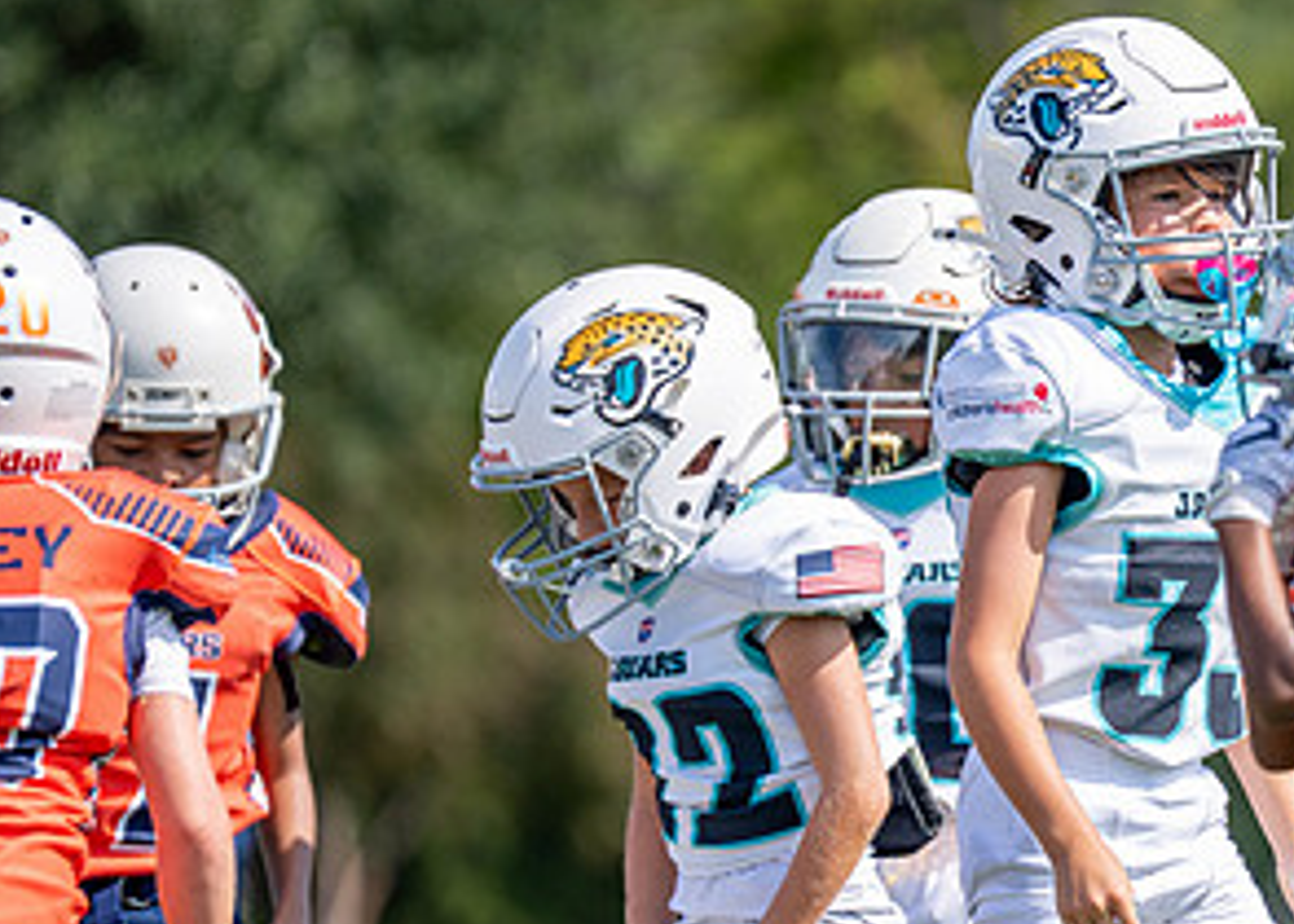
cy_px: 522
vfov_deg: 2.8
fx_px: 18853
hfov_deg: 3.9
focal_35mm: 513
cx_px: 1253
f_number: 2.8
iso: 125
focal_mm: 200
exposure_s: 1/2000
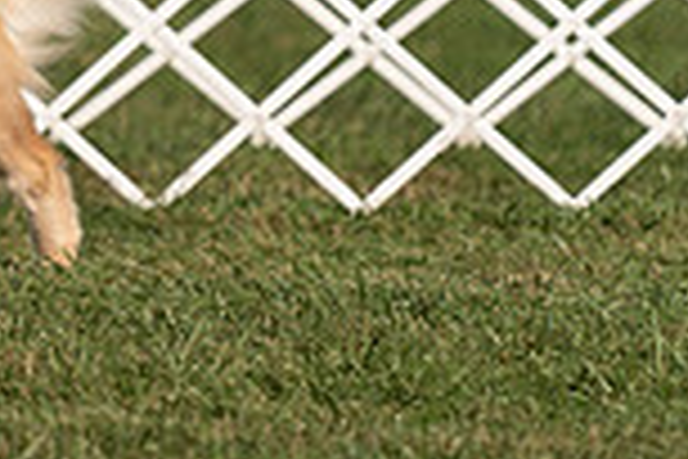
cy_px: -184
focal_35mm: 884
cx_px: -411
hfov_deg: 2.3
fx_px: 16893
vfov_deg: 1.6
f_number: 3.2
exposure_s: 1/2500
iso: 100
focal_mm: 200
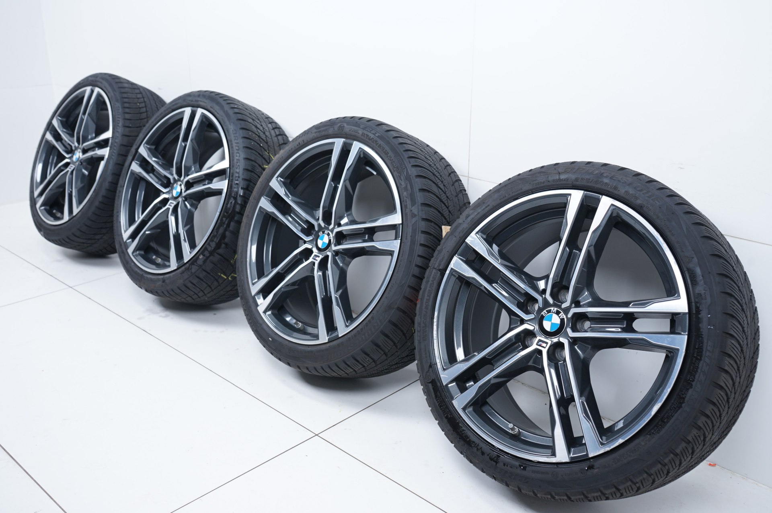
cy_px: 256
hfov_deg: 55.8
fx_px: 729
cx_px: 386
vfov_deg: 38.8
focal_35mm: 34
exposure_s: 1/100
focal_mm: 34
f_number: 7.1
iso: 250
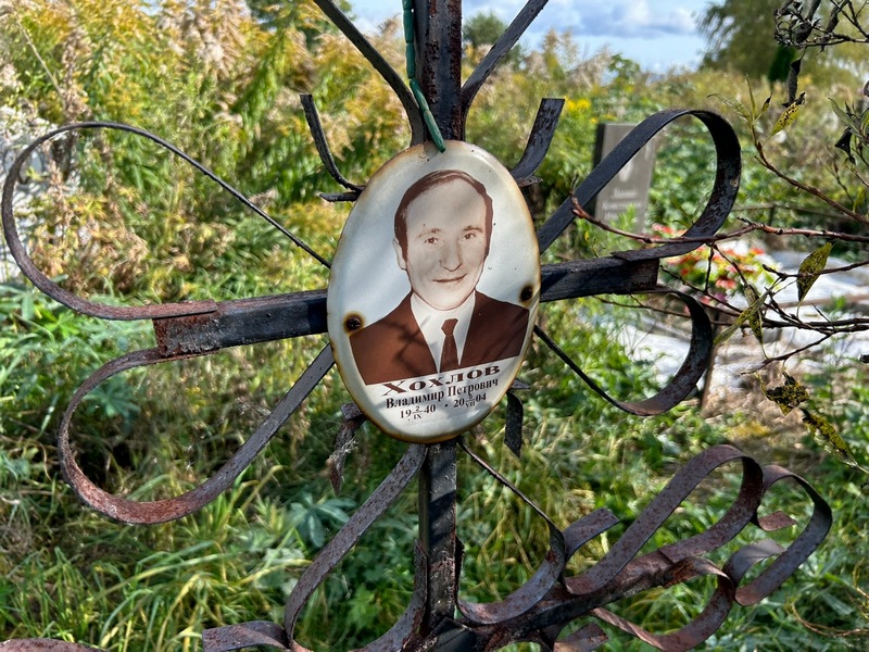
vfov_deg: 53.1
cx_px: 434
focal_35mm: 26
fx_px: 653
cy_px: 326
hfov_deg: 67.3
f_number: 1.5
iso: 50
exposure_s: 1/1326
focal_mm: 5.7
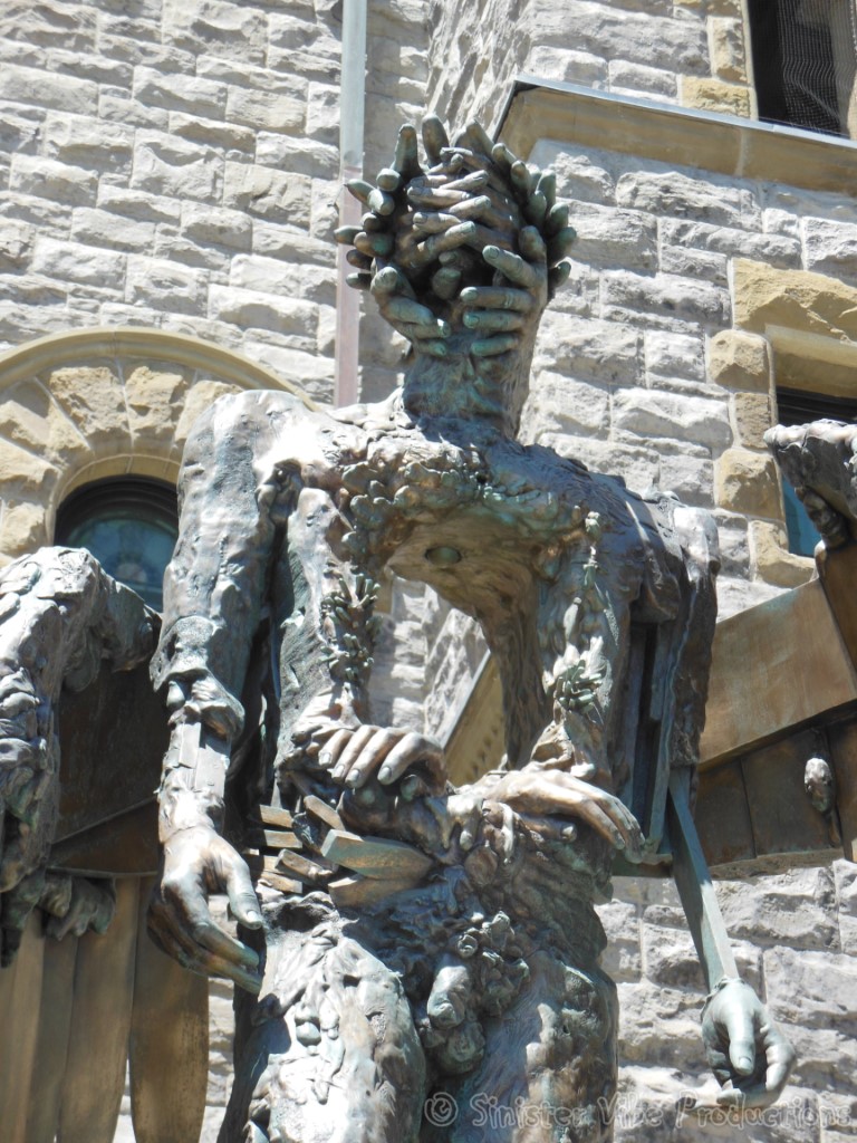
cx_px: 428
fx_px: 3235
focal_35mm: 98
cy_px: 572
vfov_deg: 20.0
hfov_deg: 15.1
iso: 125
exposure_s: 1/250
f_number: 4.7
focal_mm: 17.5
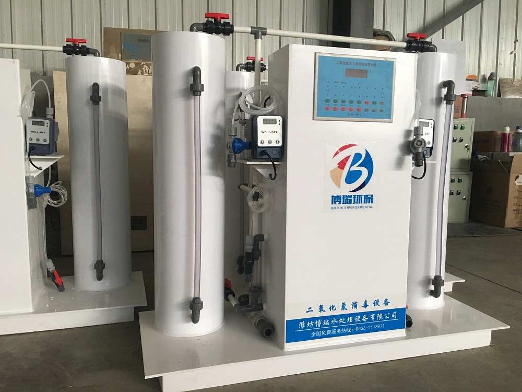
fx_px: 437
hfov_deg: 61.7
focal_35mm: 29
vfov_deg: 48.2
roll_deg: -1.2
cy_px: 196
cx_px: 261
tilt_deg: -5.3
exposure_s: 1/33
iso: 64
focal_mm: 4.15
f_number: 2.2
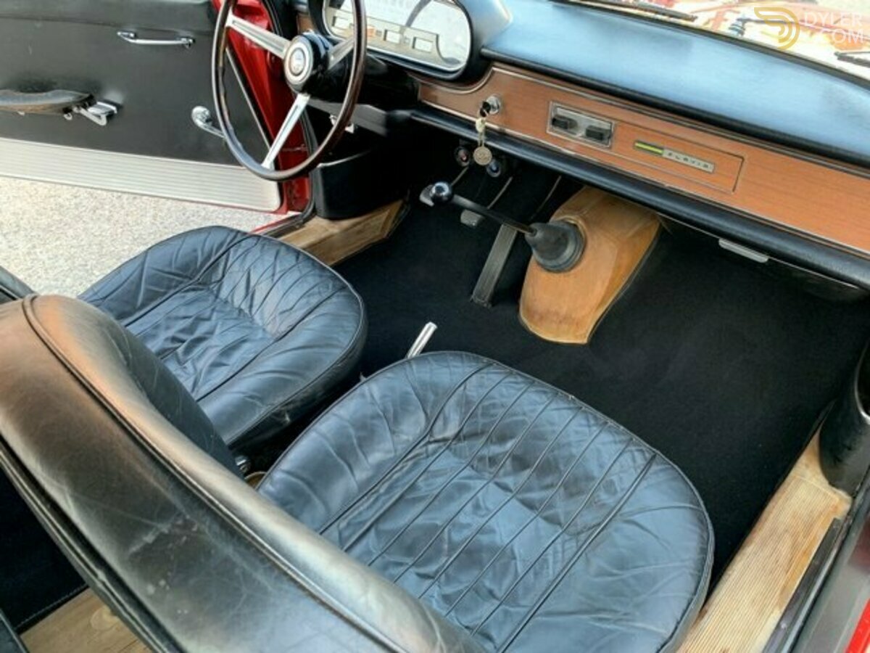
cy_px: 326
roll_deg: +0.2
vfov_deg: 53.1
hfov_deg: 67.3
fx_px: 653
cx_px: 435
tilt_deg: -35.8
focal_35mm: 26
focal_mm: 4.25
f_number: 1.8
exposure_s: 1/60
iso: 125
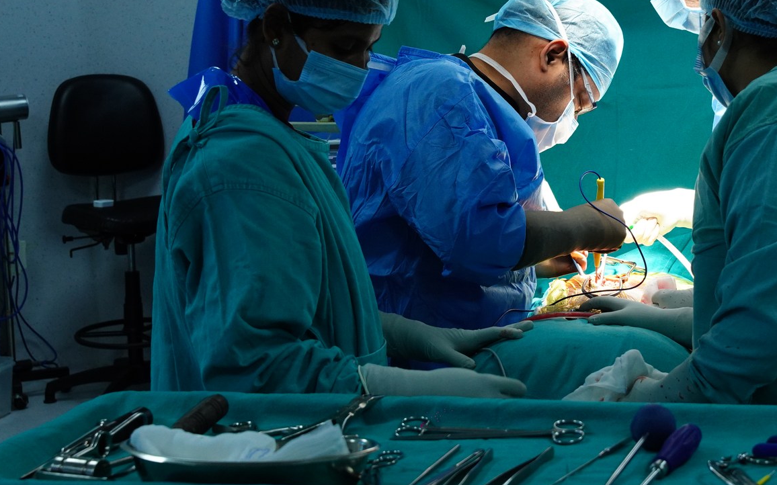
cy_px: 103
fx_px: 1692
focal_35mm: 80
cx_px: 530
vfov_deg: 16.2
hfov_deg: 25.7
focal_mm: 35.4
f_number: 5.6
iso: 1000
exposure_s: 1/250
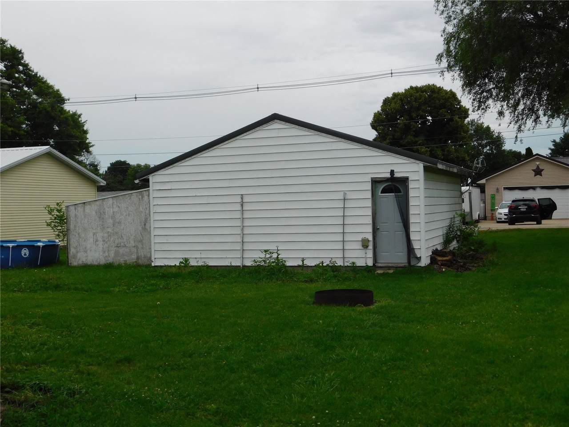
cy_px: 214
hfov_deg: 42.1
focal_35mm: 45
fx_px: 740
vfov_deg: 32.2
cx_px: 284
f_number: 3.7
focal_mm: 8
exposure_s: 1/400
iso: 125
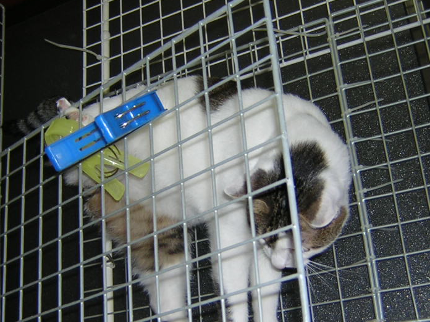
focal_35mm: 53
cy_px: 164
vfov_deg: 27.5
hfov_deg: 36.2
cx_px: 203
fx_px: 658
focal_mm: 4.7
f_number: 2.6
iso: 100
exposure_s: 1/60.1
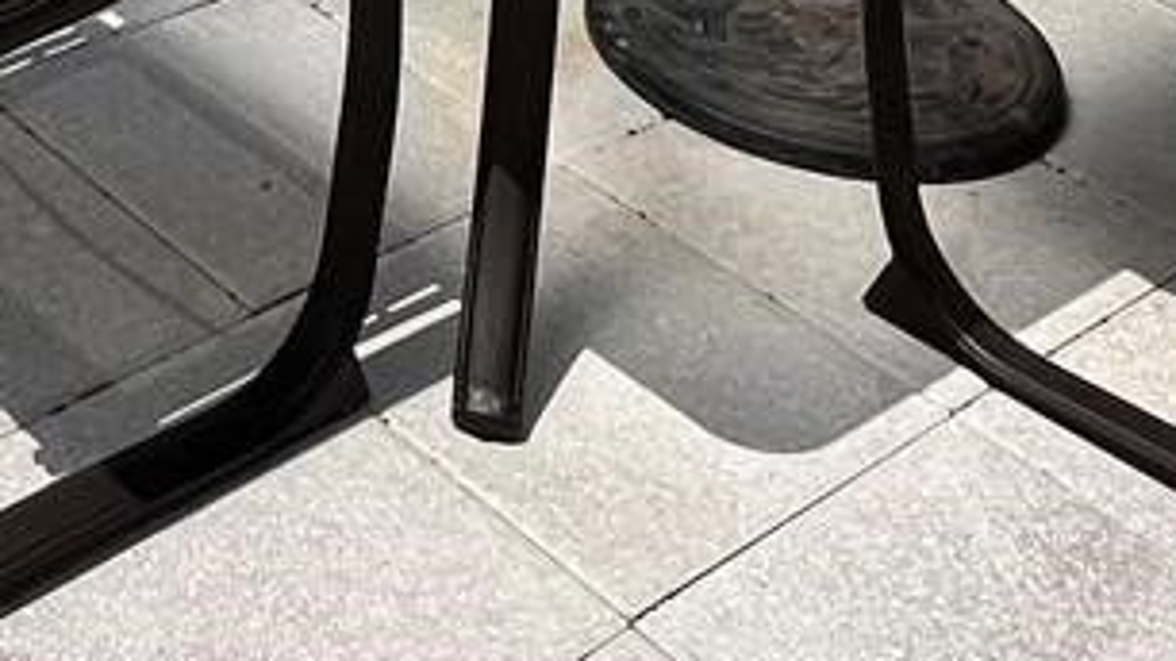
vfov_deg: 11.9
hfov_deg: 26.0
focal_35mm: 74
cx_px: -184
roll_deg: -0.2
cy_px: -1095
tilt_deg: -5.2
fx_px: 2307
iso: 32
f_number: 1.8
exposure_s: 1/2950
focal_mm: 1.57
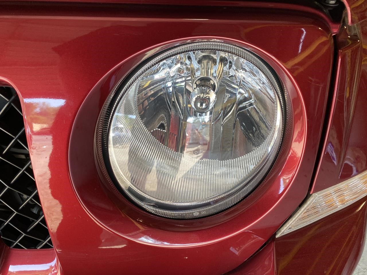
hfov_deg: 67.3
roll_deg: -0.7
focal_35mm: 26
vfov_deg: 53.1
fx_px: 276
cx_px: 184
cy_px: 138
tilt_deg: -34.3
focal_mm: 4.25
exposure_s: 1/121
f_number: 1.8
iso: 100
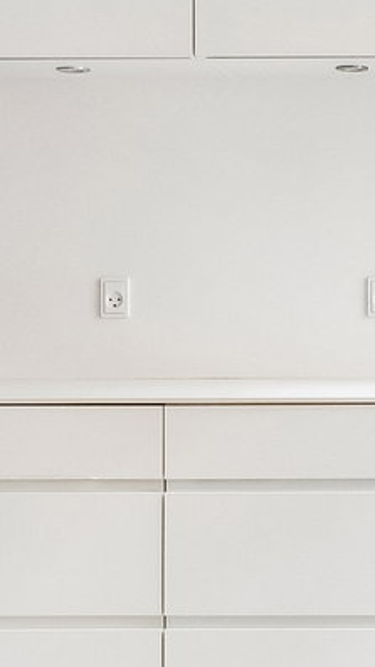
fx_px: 1345
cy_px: 251
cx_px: 484
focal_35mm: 76
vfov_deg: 27.8
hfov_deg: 15.2
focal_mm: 12
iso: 200
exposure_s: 1/3.33
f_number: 10
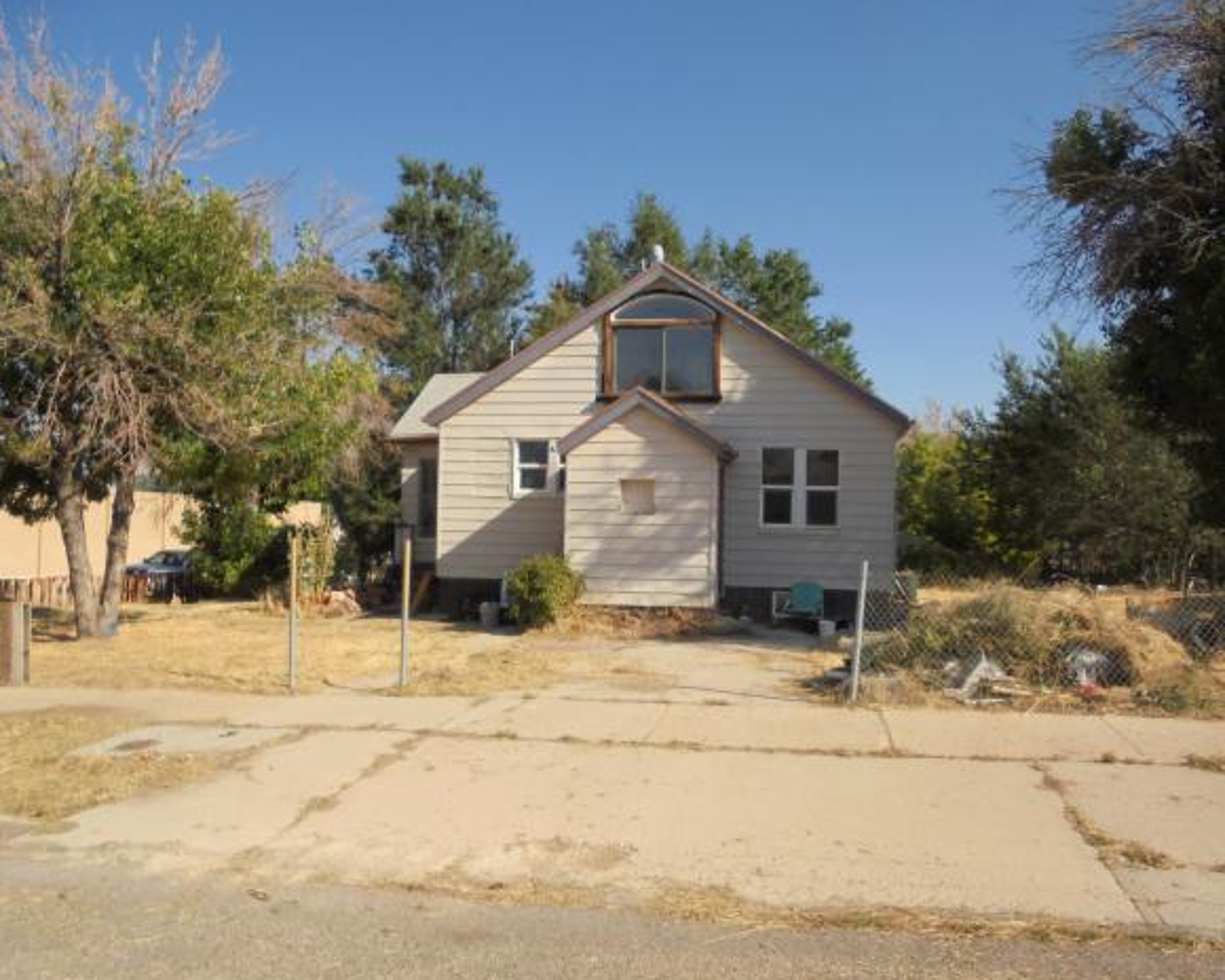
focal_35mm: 28
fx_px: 1015
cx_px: 655
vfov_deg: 51.5
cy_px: 501
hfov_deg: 62.1
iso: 100
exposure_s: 1/100
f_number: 11.5
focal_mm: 4.6
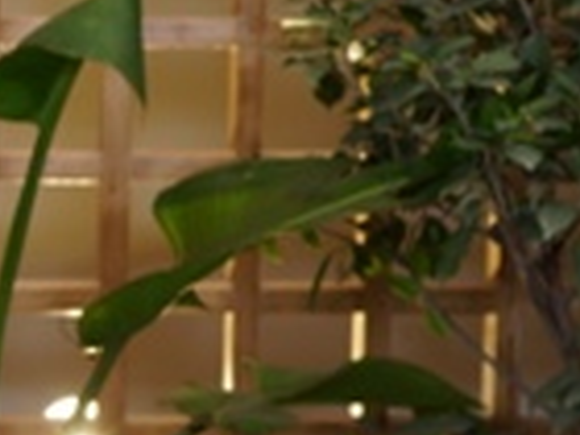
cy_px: 304
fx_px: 3150
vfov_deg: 7.9
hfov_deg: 10.2
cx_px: -261
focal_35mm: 188
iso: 320
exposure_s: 1/80
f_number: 4.5
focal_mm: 41
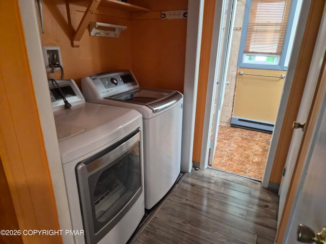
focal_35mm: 23
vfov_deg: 58.9
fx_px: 217
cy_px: 122
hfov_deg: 73.9
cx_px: 163
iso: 800
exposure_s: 1/120
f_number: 1.8
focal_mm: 5.4
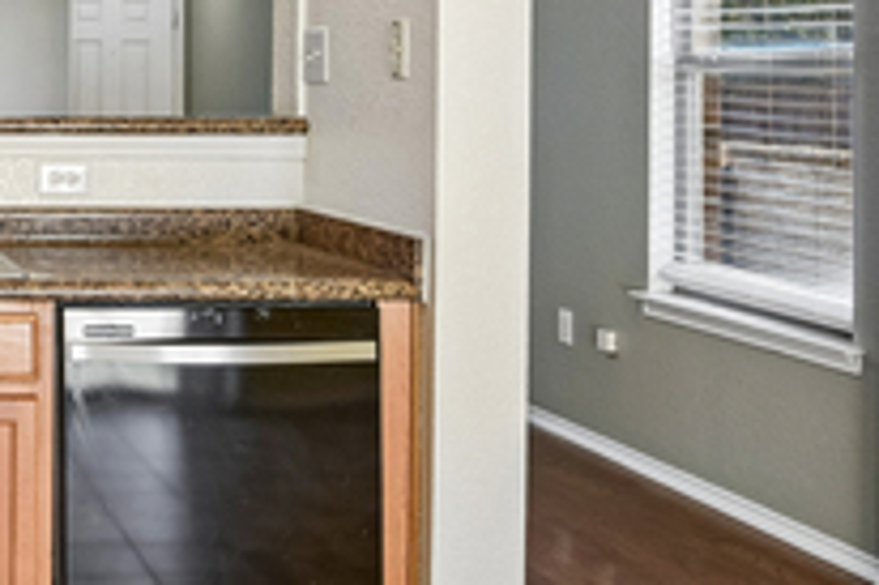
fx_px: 1366
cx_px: -171
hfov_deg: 30.4
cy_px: 100
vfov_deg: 23.7
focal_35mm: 56
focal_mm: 18
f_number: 8
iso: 720
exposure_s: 1/20
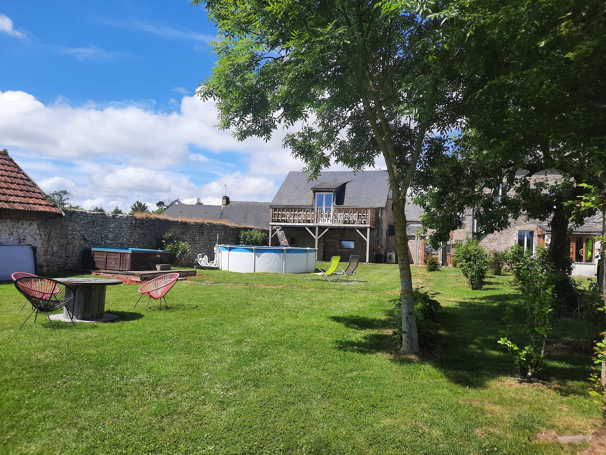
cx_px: 303
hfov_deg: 69.4
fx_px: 438
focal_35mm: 25
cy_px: 228
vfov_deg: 54.9
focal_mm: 4.6
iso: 32
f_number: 2
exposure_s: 1/1357
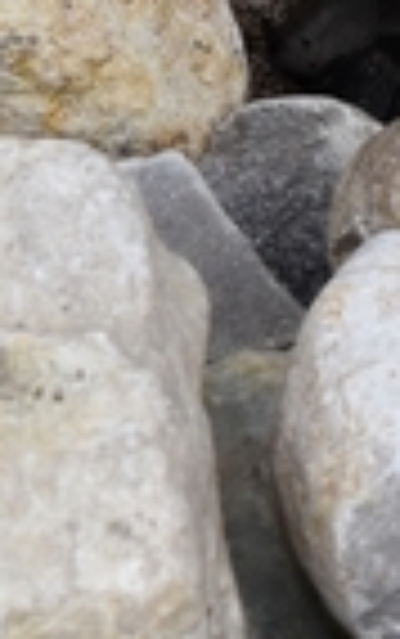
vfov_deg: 4.4
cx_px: 1546
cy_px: 295
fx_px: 8249
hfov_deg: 2.7
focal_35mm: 474
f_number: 9
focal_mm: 55
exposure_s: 1/320
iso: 200
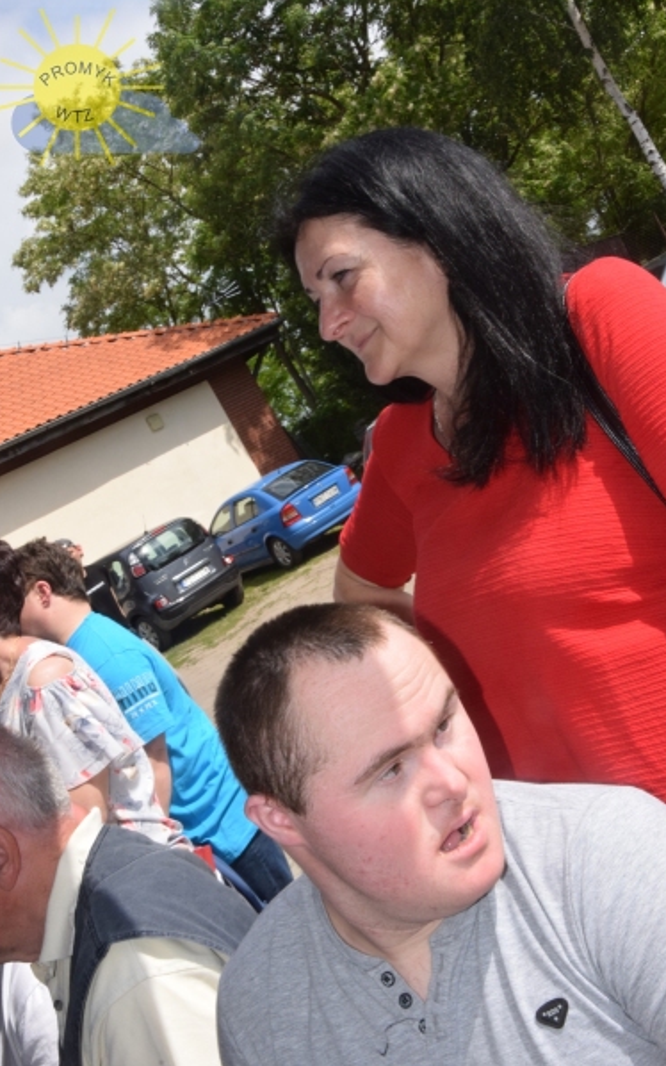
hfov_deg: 29.9
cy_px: 533
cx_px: 337
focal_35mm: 43
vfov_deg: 46.2
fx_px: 1248
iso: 800
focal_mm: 28
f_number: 25
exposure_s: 1/200
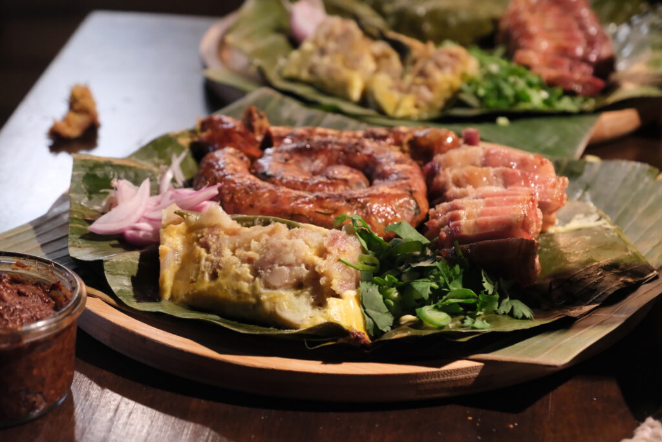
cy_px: 221
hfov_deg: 19.5
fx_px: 1931
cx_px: 331
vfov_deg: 13.0
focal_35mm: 105
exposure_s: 1/58
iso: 6400
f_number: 5.3
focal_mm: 70.2
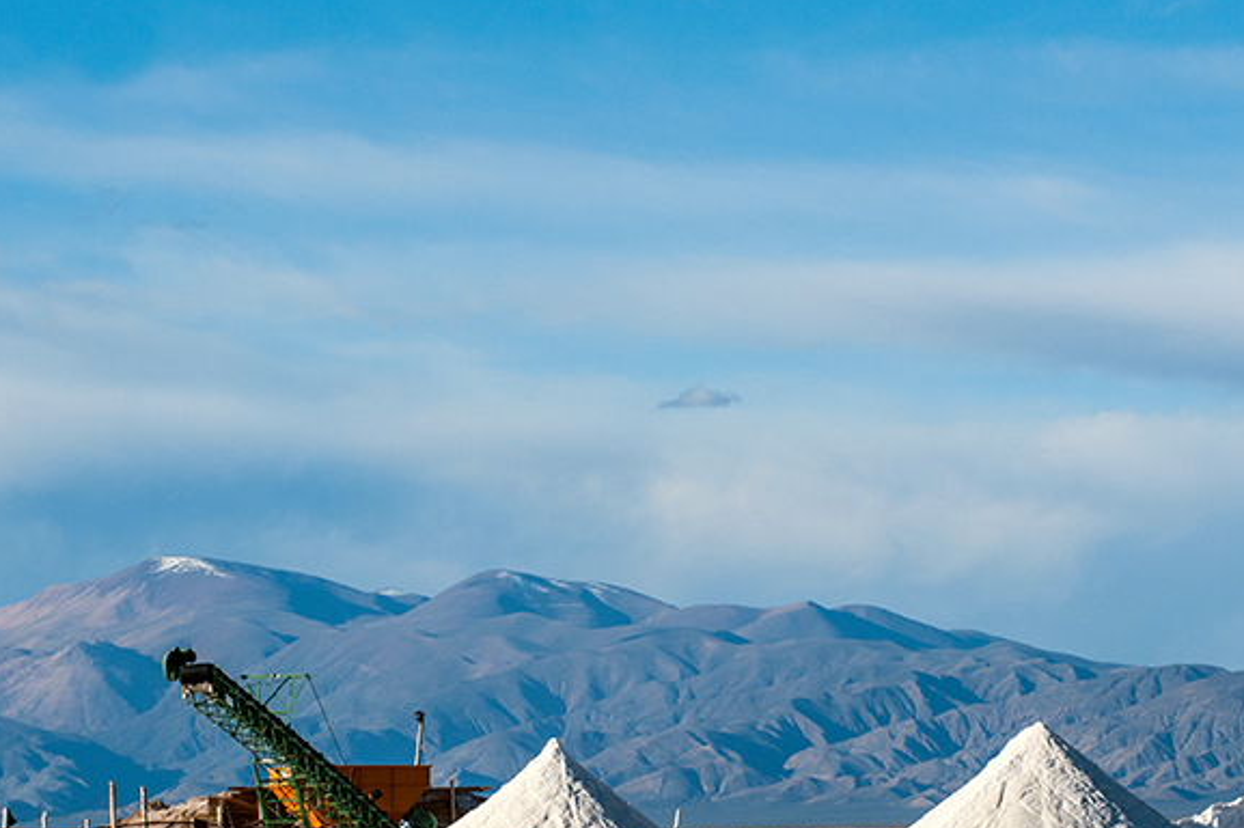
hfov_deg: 8.8
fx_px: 8081
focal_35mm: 234
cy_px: 691
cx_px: 550
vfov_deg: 5.9
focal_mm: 135
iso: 200
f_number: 22
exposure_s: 1/320
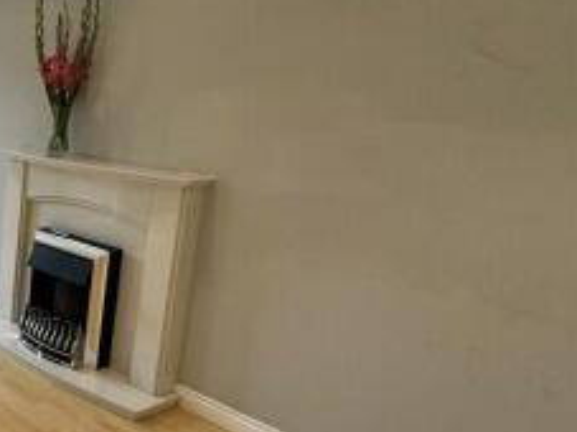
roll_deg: -1.3
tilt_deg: -12.3
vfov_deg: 39.6
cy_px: 215
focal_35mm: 36
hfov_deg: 37.0
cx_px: -139
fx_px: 600
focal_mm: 2.22
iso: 80
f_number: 2.2
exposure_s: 1/100
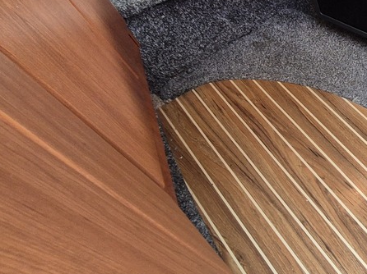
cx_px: 401
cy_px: 144
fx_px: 371
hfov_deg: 42.0
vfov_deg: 40.7
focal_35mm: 35
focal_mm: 2.2
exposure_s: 1/50
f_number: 2.2
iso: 400
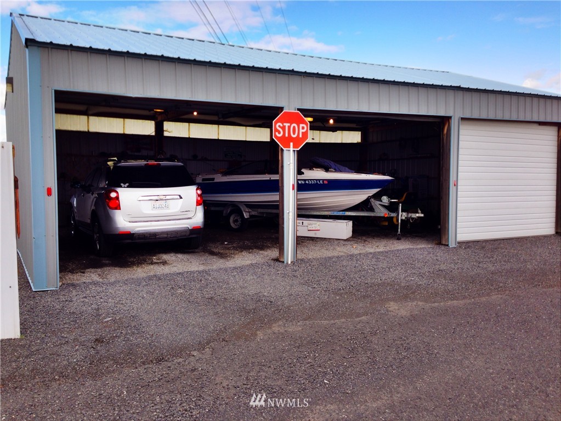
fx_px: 535
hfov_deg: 55.4
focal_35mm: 33
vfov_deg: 42.9
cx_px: 280
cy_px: 210
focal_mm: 4.12
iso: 50
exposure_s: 1/2088
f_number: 2.4
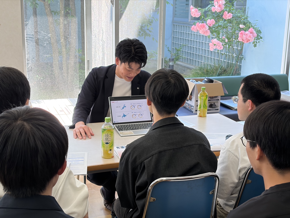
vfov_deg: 28.0
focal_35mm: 52
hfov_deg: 36.8
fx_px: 436
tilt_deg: -13.8
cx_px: 145
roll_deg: -1.3
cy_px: 109
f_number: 1.6
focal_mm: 5.96
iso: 25
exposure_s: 1/100
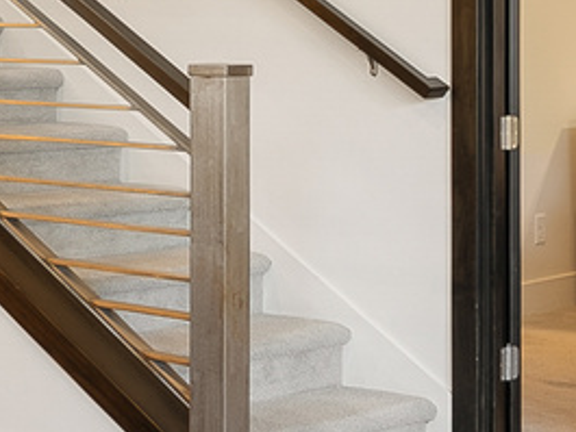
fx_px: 1981
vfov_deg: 12.3
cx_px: -270
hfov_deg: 15.4
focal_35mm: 119
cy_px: 7
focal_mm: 16
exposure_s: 1/5
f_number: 8
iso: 40
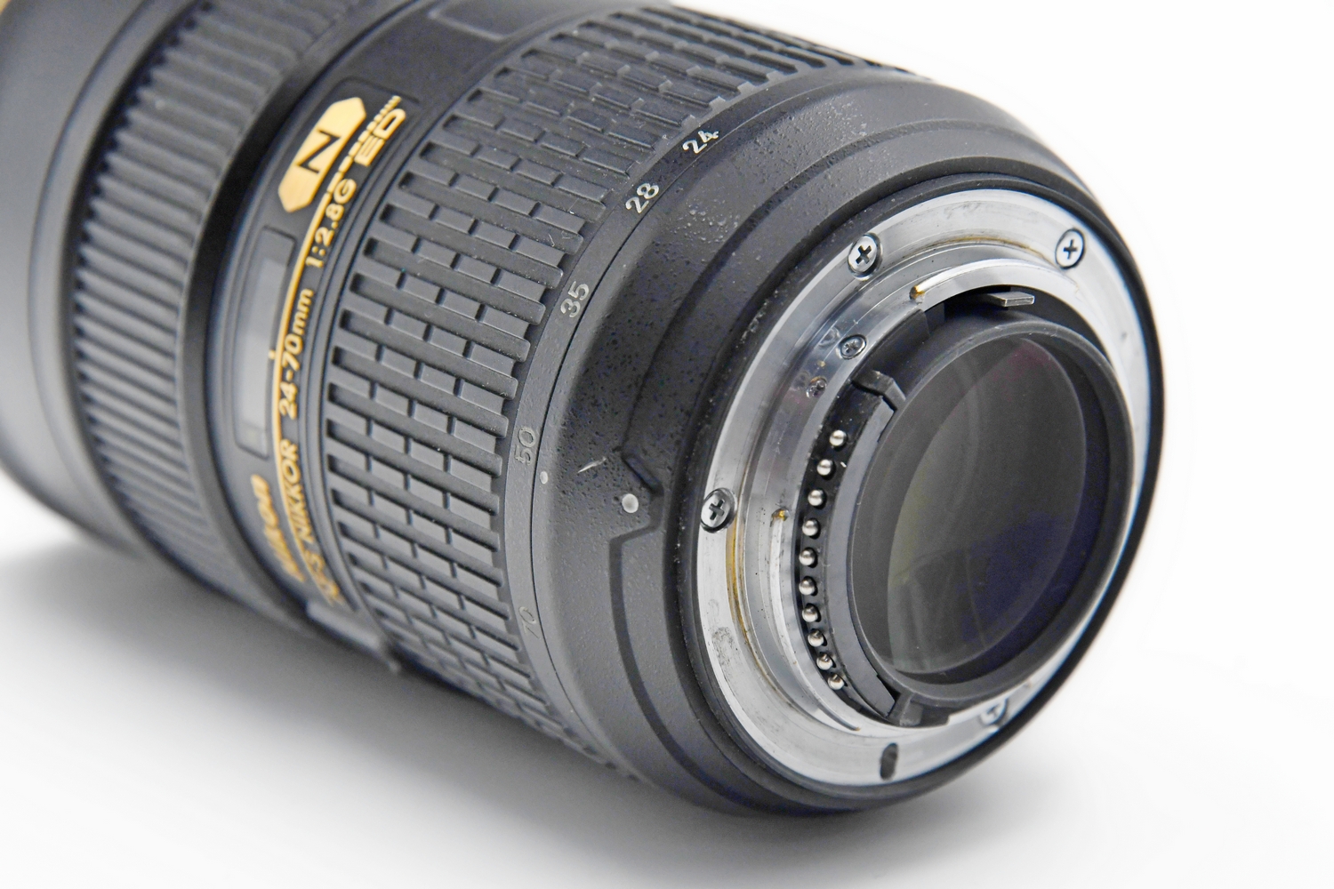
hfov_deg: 17.1
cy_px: 444
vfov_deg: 11.4
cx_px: 667
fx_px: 4446
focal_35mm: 120
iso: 1600
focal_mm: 80
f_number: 8
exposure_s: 1/160
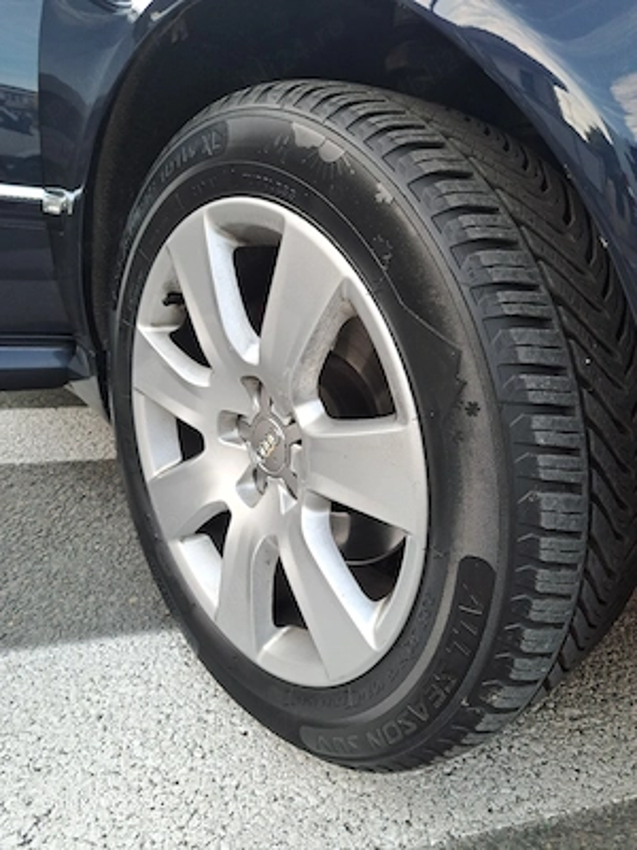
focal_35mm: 24
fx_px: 589
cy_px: 425
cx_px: 318
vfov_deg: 71.6
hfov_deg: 56.8
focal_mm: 5.23
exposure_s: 1/50
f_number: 1.8
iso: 50
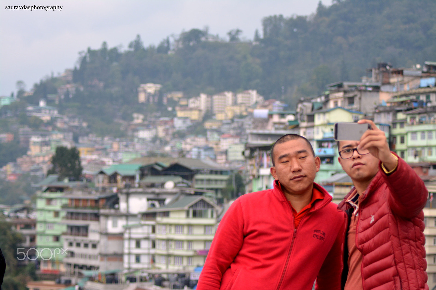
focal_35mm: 105
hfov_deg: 19.5
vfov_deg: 13.0
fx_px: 1271
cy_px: 145
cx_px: 218
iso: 400
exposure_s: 1/400
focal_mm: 70
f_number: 5
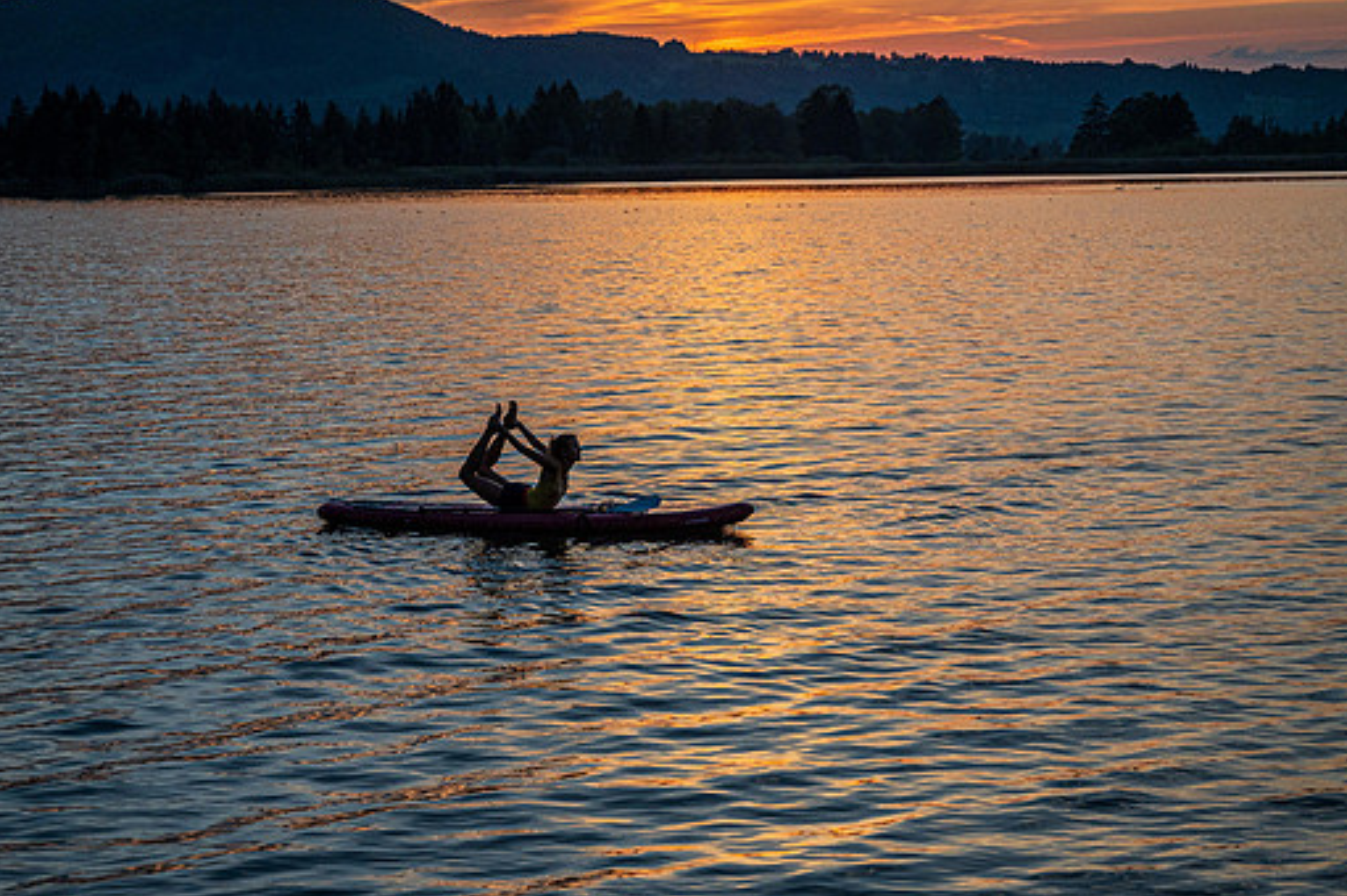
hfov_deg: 26.7
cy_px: 414
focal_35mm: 76
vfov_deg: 17.9
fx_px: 2842
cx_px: 654
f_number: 4
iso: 1000
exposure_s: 1/5000
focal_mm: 67
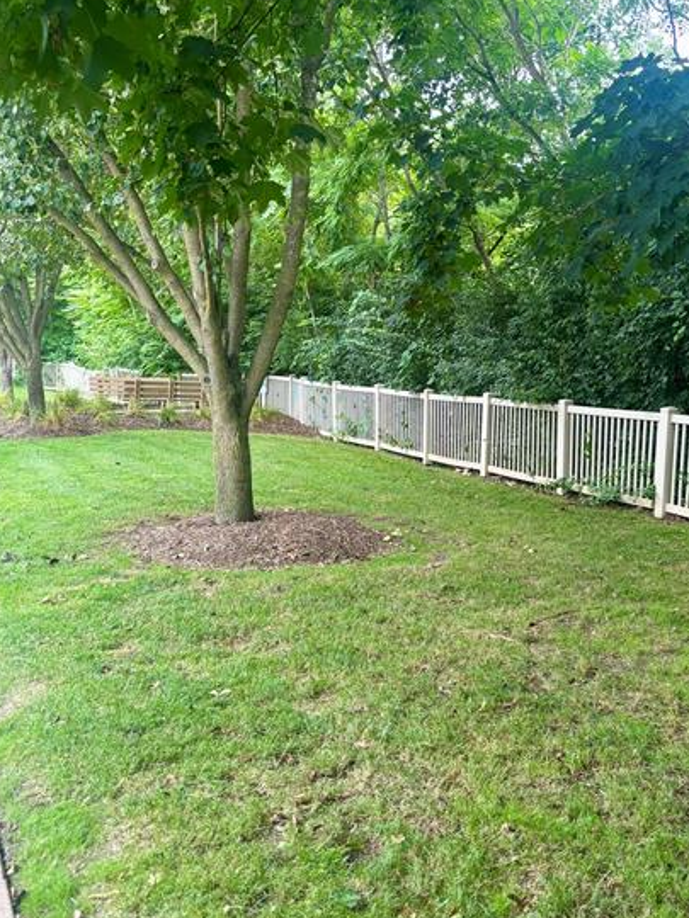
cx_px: 429
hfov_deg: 38.4
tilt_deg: -8.0
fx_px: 982
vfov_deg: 50.1
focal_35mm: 37
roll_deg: -0.4
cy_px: 490
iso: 80
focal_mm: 5.96
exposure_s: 1/121
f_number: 1.6
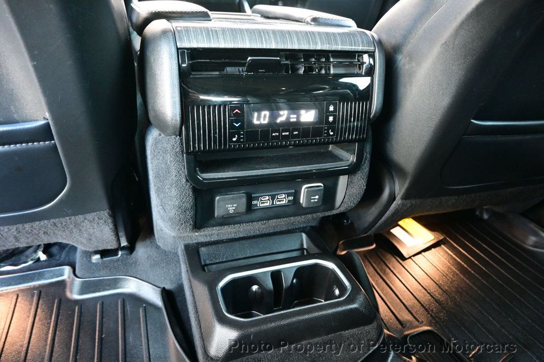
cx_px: 272
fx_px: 363
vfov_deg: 53.1
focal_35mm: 24
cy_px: 181
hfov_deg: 73.8
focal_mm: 16
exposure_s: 1/25
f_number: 3.5
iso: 4000
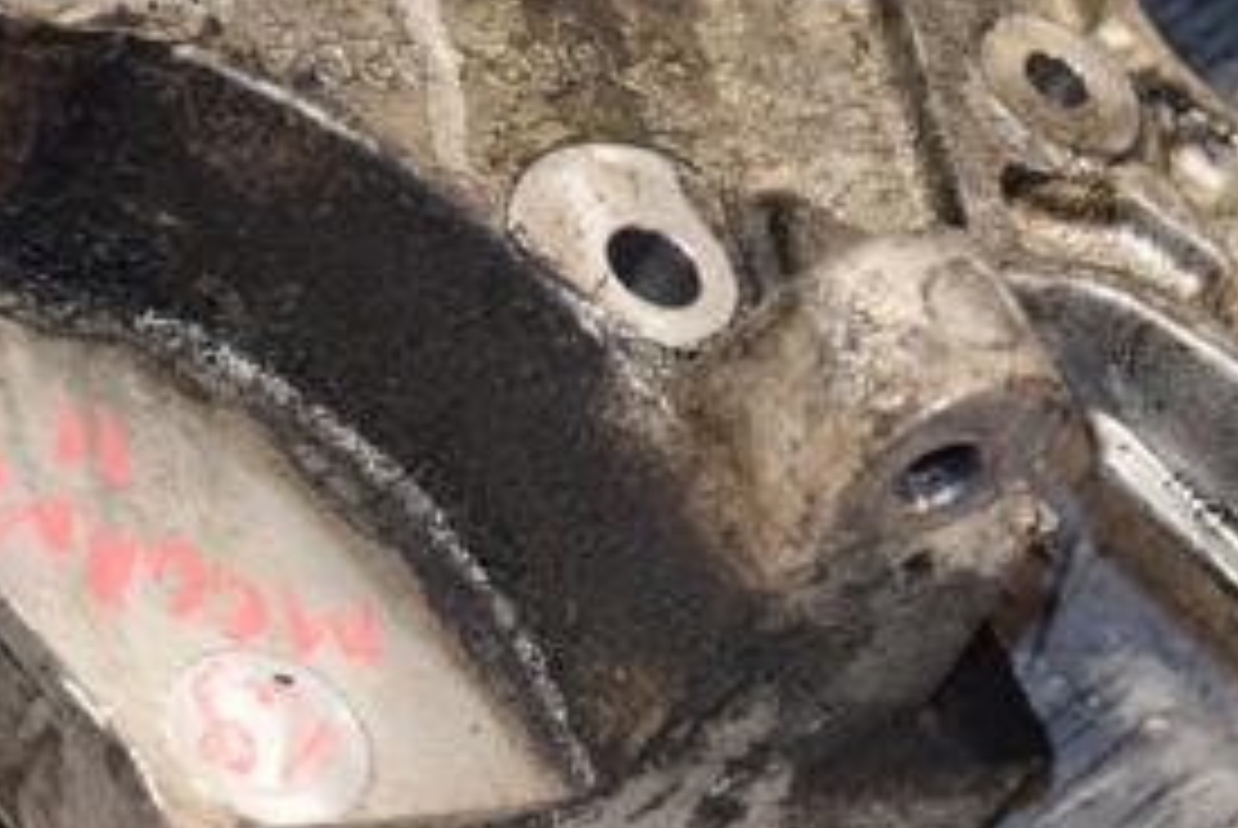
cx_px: 761
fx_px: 5064
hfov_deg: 13.9
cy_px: 270
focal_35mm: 147
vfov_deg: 9.3
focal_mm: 45
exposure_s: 1/160
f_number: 4.8
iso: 800
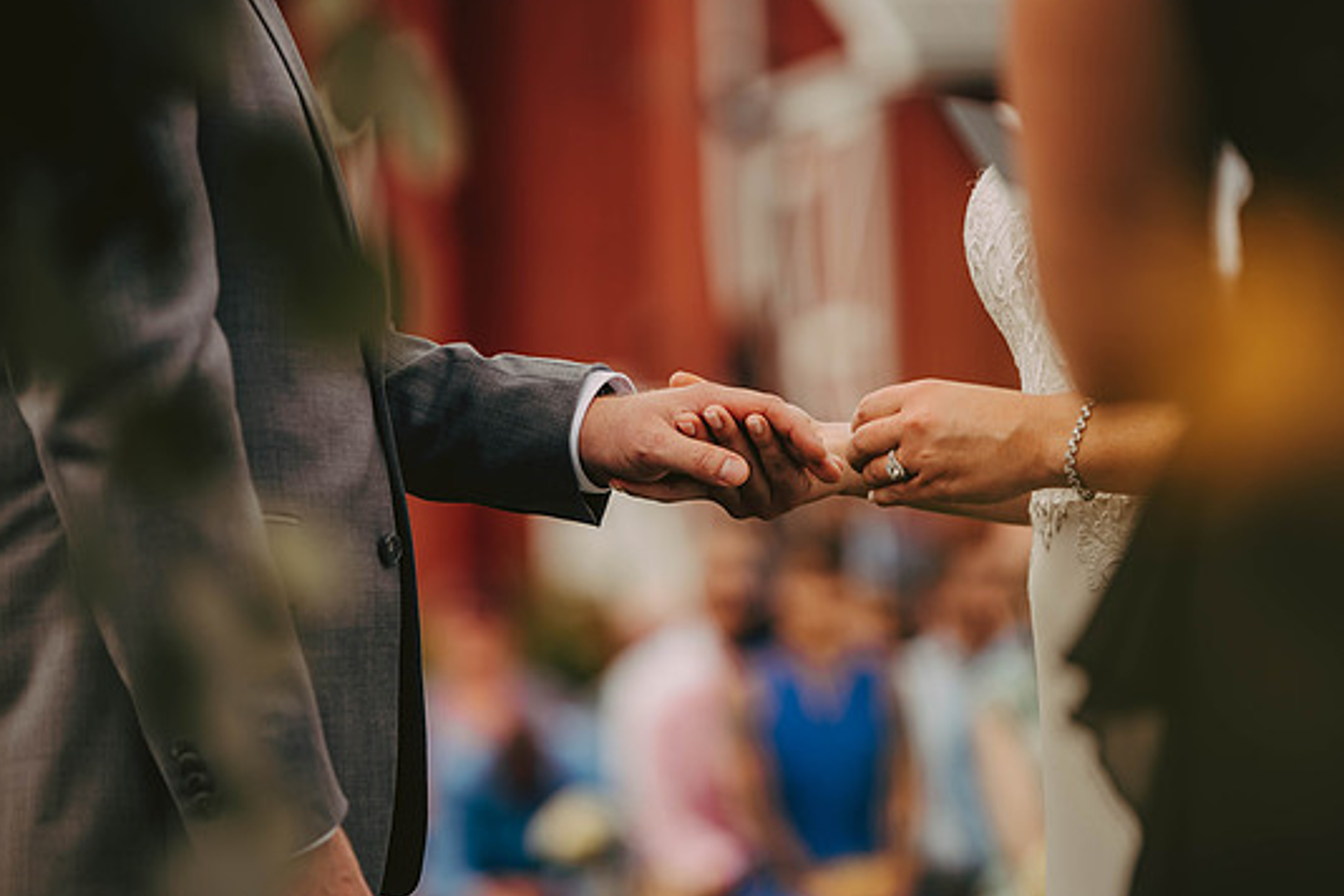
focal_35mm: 190
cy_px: 452
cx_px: 654
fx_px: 7093
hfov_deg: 10.8
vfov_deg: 7.2
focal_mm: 175
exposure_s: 1/1250
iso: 200
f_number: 2.8
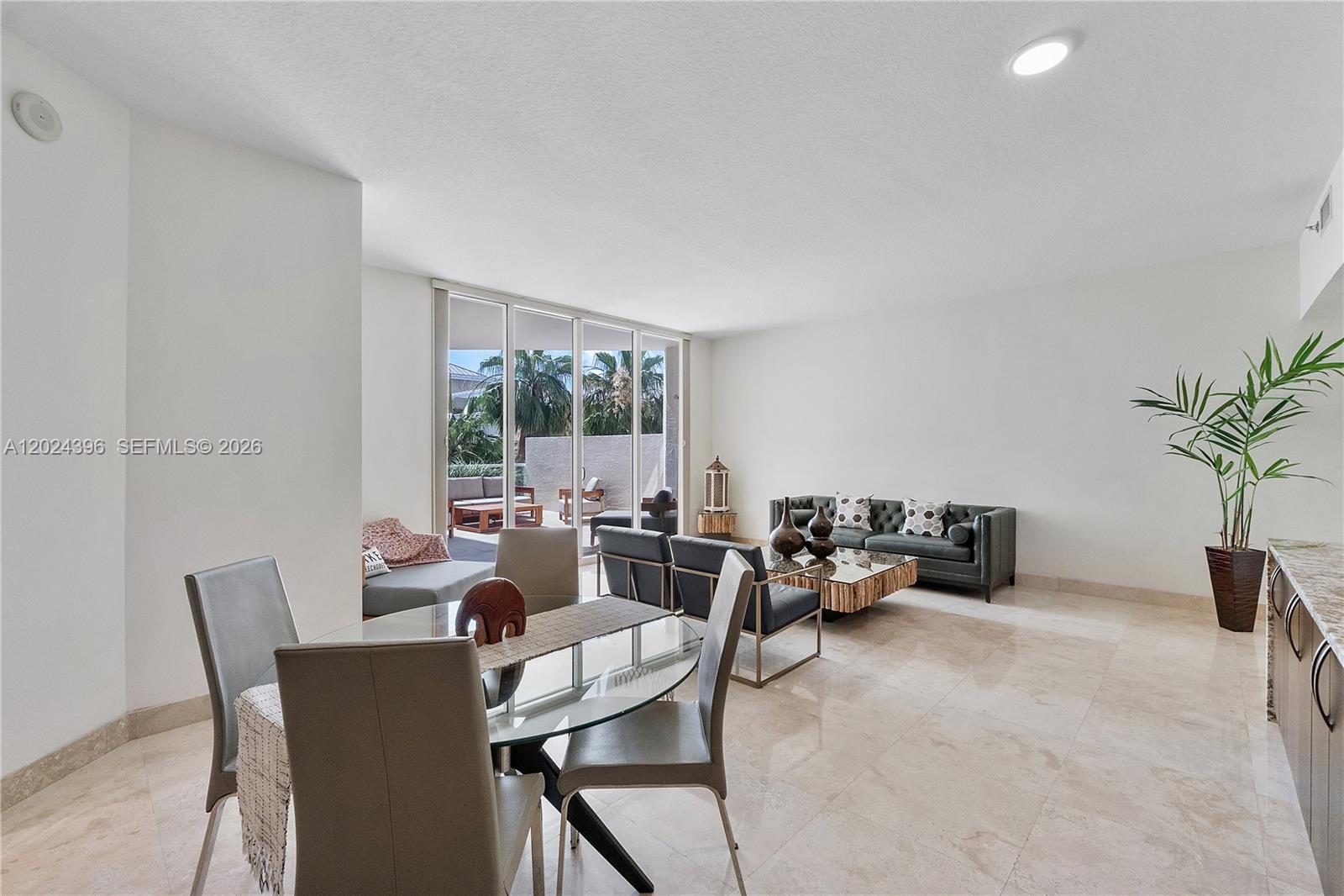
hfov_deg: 100.4
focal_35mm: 15
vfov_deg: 77.3
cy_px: 448
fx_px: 560
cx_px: 672
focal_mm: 10
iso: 1000
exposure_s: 1/320
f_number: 6.3
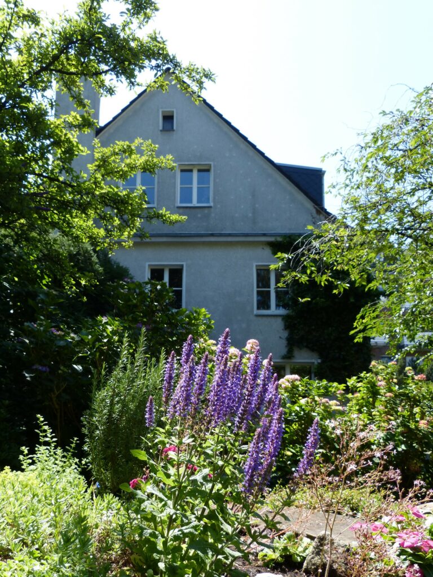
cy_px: 288
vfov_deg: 67.3
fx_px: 433
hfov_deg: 53.1
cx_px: 216
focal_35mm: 26
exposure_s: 1/320
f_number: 4
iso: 100
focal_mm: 4.5
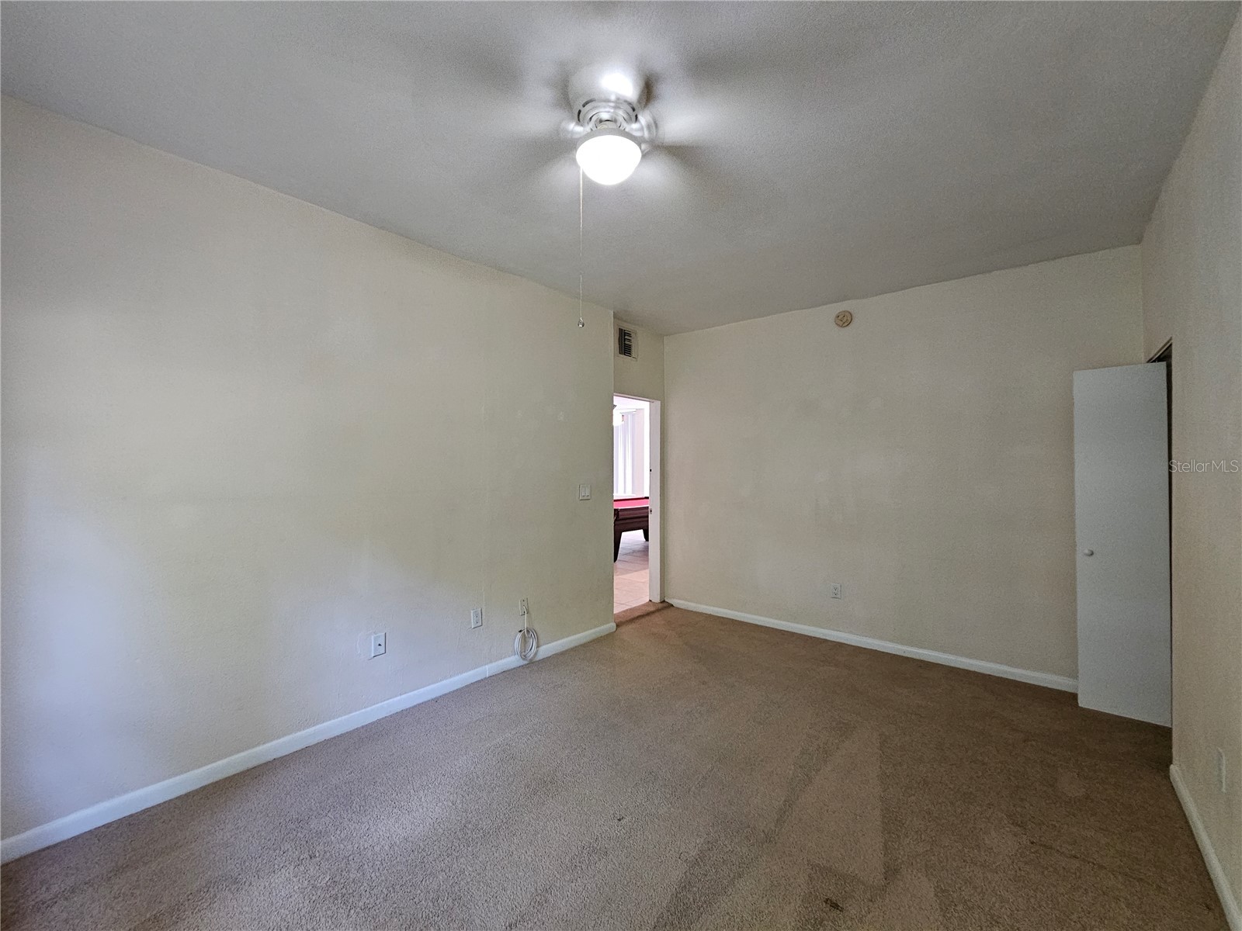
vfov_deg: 89.9
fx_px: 466
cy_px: 466
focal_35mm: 13
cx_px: 621
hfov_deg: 106.2
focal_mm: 2.2
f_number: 2.2
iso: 400
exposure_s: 1/30
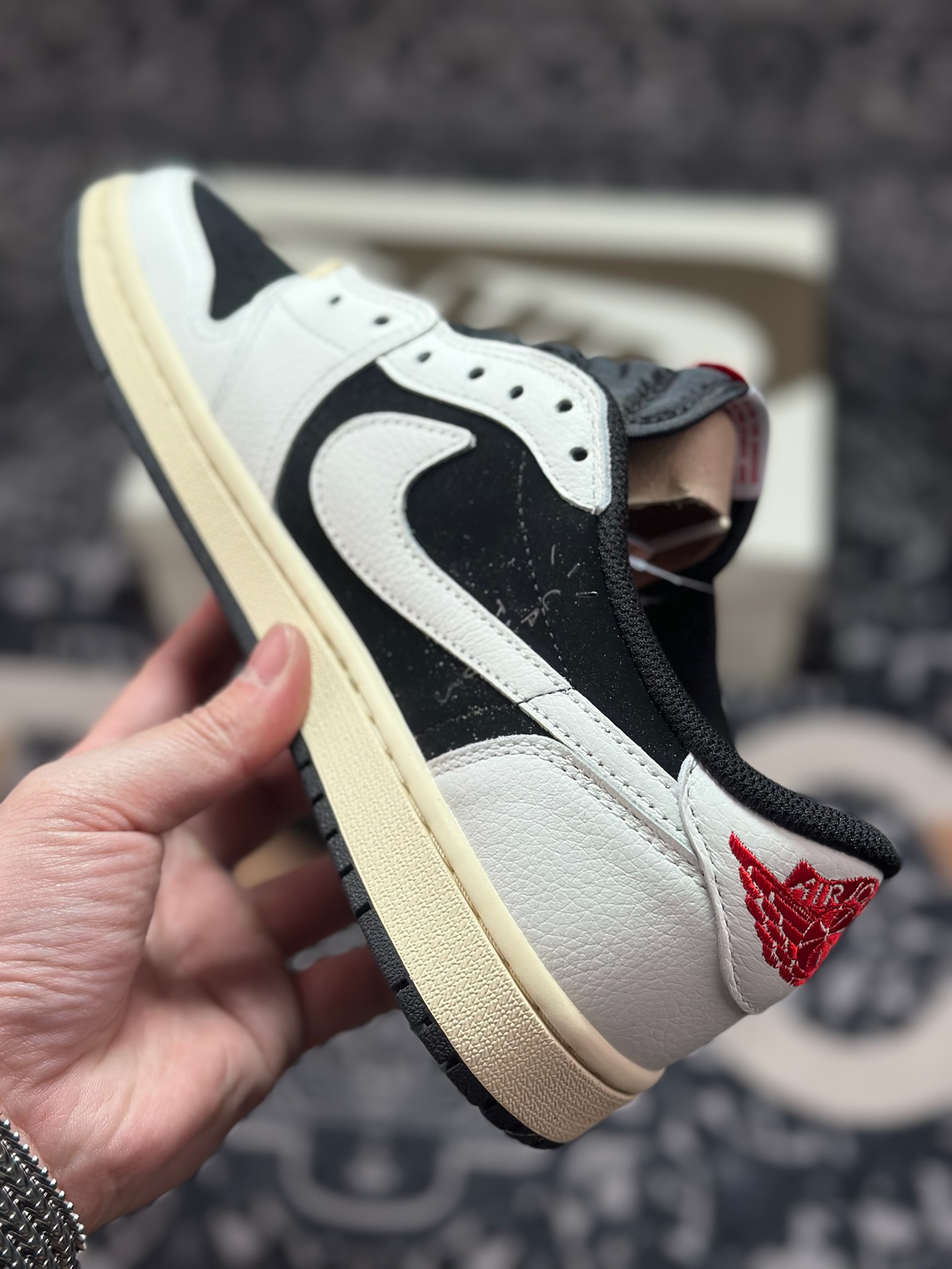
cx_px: 476
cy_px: 634
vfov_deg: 39.7
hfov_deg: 30.3
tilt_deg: -55.3
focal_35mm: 48
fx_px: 1760
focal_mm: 6.86
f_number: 1.78
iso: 80
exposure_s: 1/1323
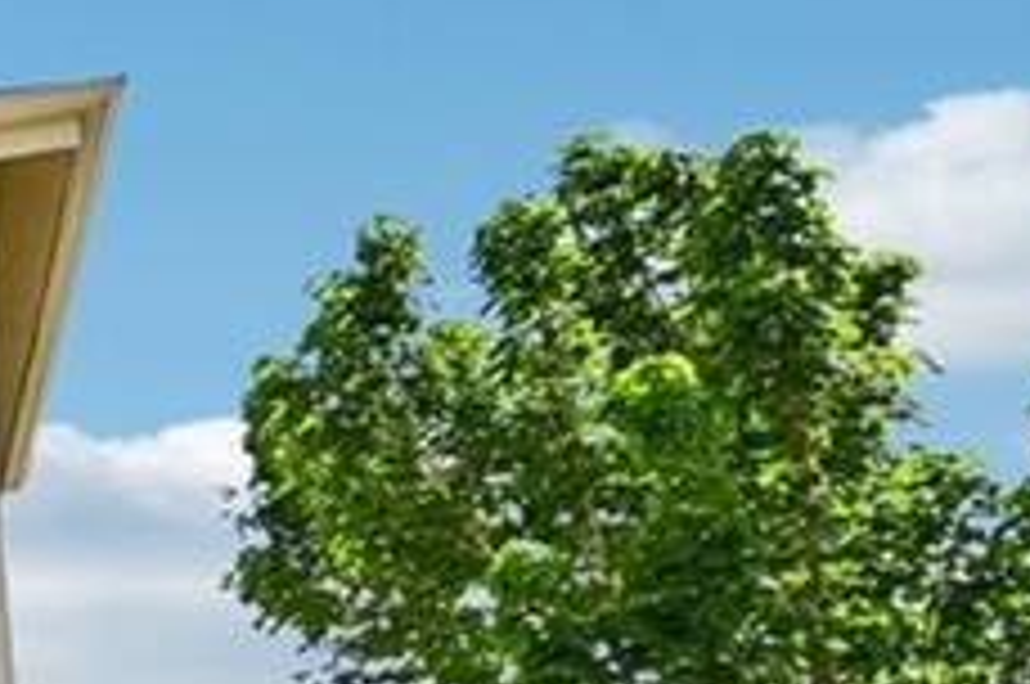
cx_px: -2073
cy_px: 886
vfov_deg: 13.4
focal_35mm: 98
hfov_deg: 11.4
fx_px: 2800
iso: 64
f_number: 11
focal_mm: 14
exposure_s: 1/60
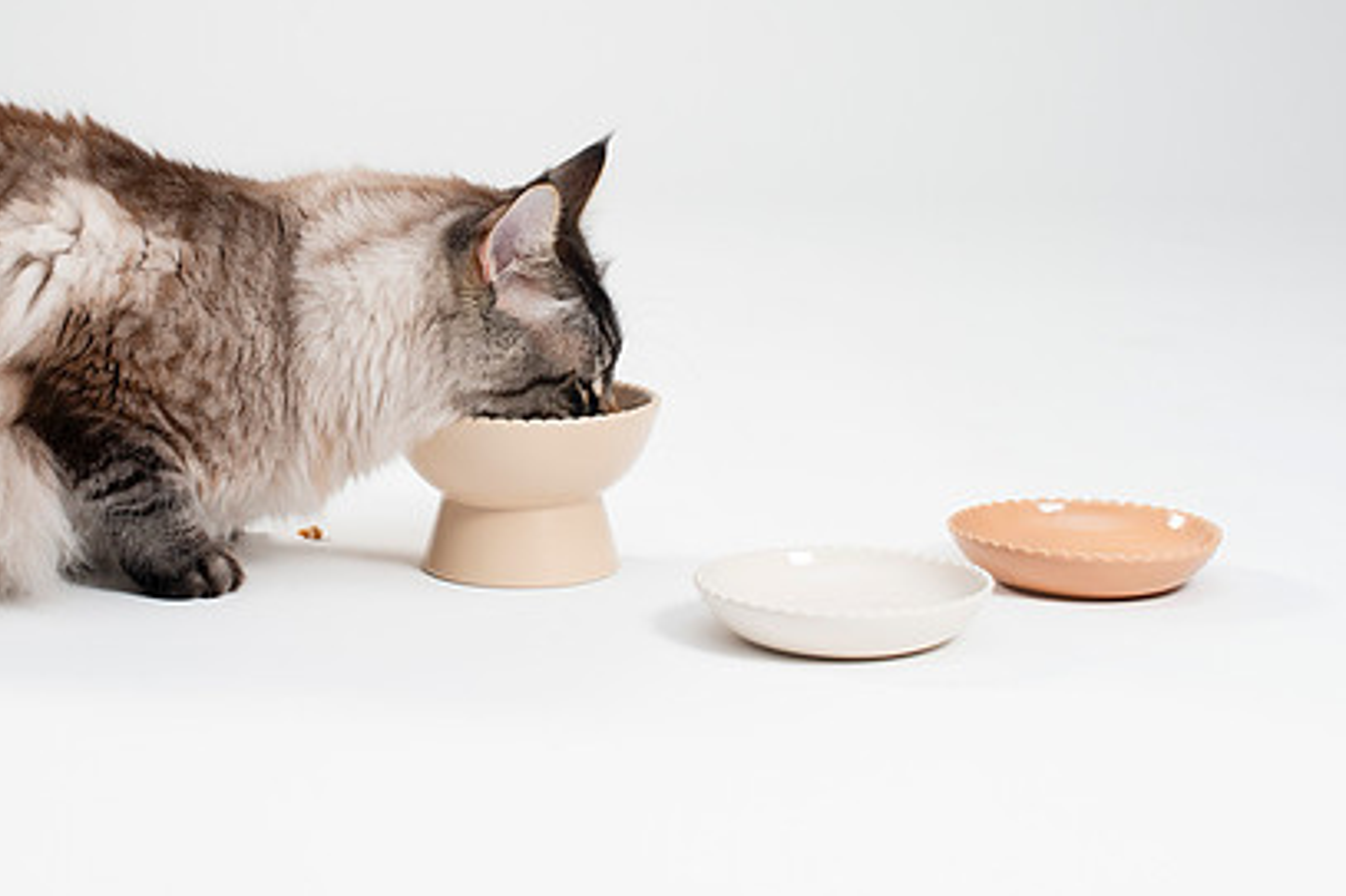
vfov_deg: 18.4
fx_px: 2766
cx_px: 453
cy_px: 304
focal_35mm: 74
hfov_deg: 27.2
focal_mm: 50
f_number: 7.1
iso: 250
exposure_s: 1/200
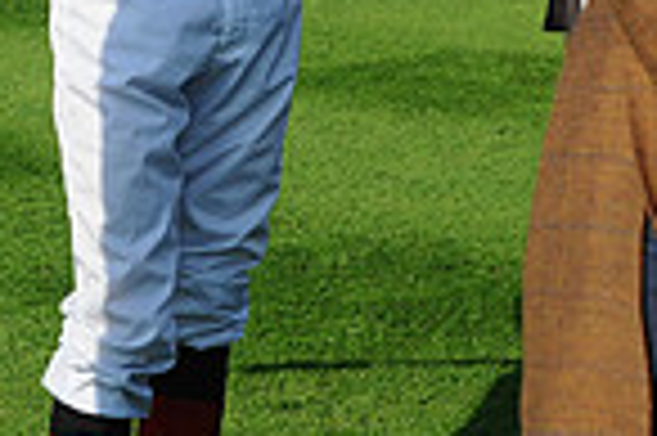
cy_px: -414
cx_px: 212
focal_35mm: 198
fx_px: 3609
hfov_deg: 10.4
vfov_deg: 6.7
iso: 400
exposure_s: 1/1600
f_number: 6.3
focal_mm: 50
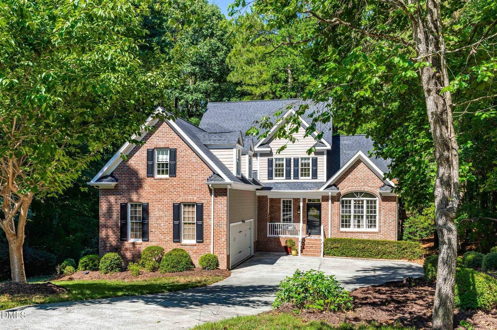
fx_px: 344
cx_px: 248
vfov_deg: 51.1
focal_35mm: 25
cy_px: 165
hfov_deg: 71.6
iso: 100
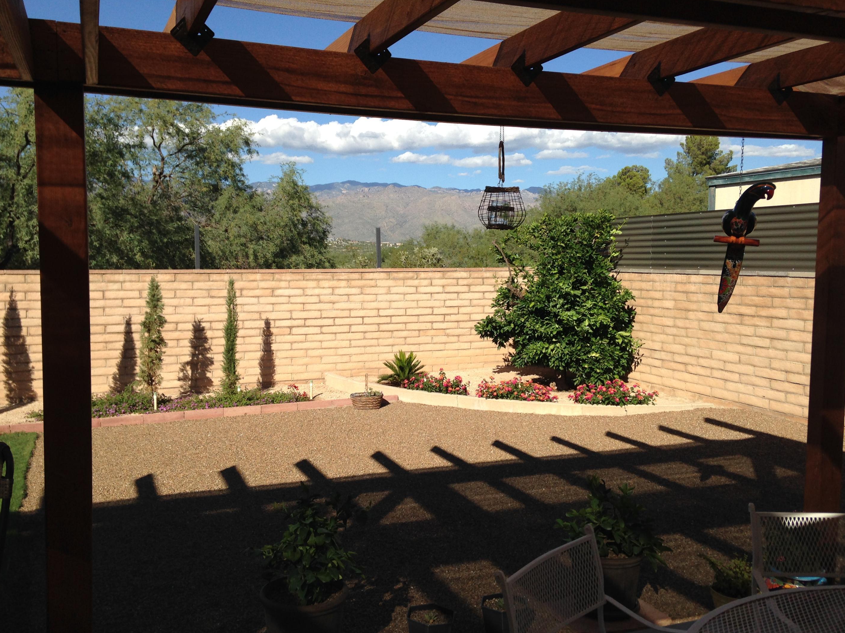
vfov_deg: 40.7
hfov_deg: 52.6
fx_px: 854
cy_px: 319
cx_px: 416
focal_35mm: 35
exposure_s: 1/2088
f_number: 2.4
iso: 50
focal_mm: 4.12
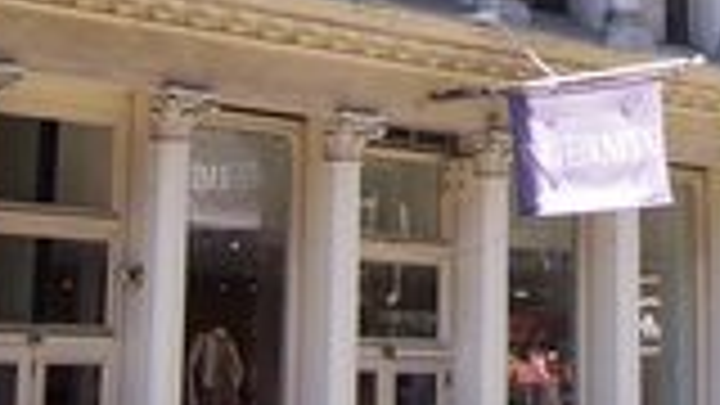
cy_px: -374
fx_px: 2253
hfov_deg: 18.0
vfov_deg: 9.6
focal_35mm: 118
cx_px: 598
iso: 80
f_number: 2.7
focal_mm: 6
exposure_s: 1/350
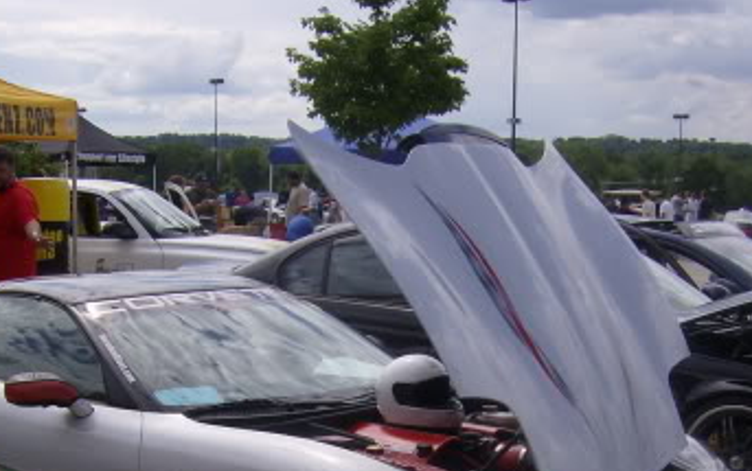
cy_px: 466
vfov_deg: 18.0
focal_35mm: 71
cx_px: 322
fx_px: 1456
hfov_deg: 28.9
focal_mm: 6
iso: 100
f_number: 4.7
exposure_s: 1/1080
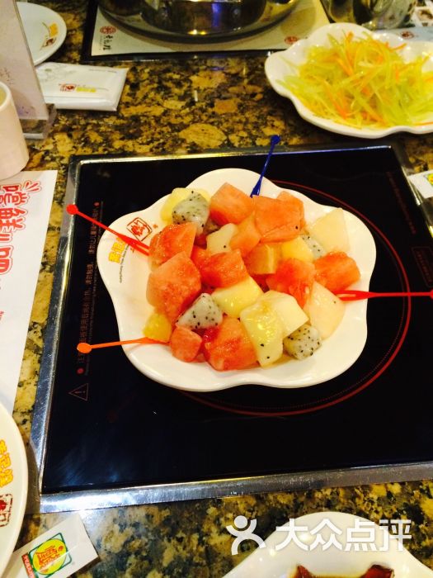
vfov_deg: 61.7
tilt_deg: -53.7
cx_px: 216
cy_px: 289
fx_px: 484
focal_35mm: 29
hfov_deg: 48.2
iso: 320
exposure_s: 1/25
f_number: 2.2
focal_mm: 4.15
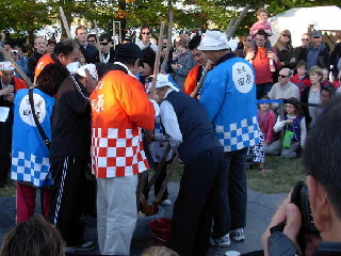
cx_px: 105
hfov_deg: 33.4
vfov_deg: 25.6
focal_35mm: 57
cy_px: 96
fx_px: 562
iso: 79
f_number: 2.9
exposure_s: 1/90.5
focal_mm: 6.3
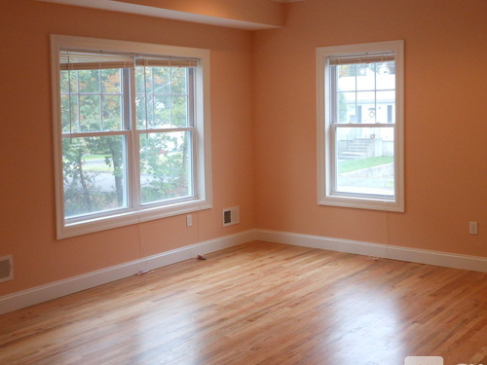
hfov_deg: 42.9
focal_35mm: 44
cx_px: 237
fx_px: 619
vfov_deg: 32.8
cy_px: 152
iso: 250
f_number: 4
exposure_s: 1/30
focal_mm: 5.9
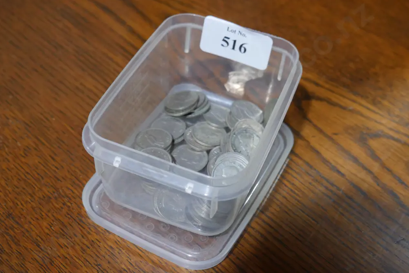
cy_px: 135
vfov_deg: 25.5
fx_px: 602
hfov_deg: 37.5
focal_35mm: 53
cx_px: 202
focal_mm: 25
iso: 640
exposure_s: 1/60
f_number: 5.3
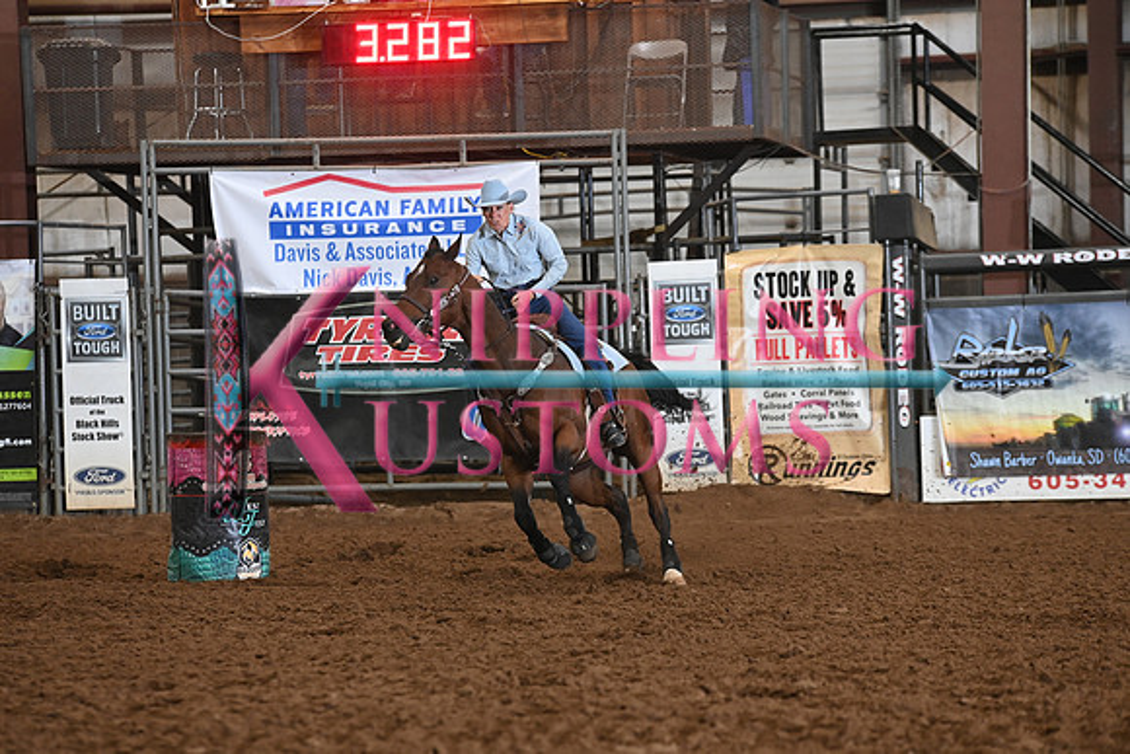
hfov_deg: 10.3
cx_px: 565
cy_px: 377
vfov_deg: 6.9
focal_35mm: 200
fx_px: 6279
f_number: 5
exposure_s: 1/250
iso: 3200
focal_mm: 200
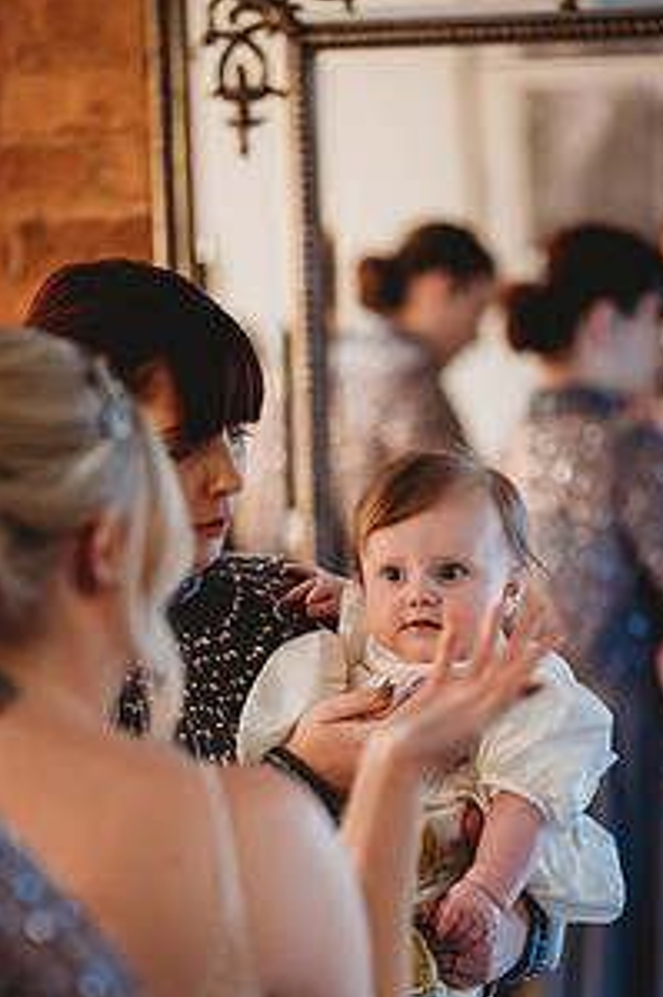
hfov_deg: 10.7
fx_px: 3540
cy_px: 690
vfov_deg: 16.0
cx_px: 332
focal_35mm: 128
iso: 450
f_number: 1.8
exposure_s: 1/160
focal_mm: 85
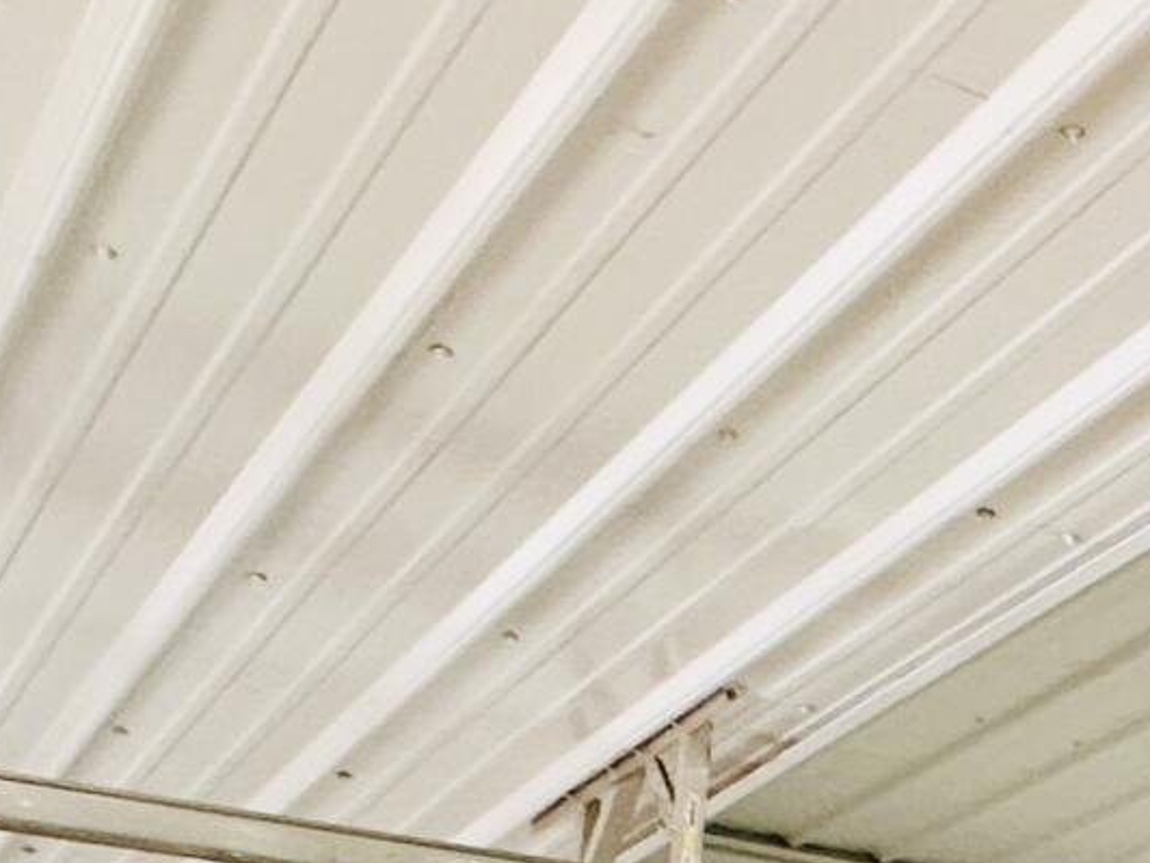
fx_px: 2625
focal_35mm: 79
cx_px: 1796
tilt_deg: -3.9
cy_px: 1793
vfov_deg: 14.8
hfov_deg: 20.6
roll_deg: +0.2
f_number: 2.2
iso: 200
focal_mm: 2.22
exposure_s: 1/99
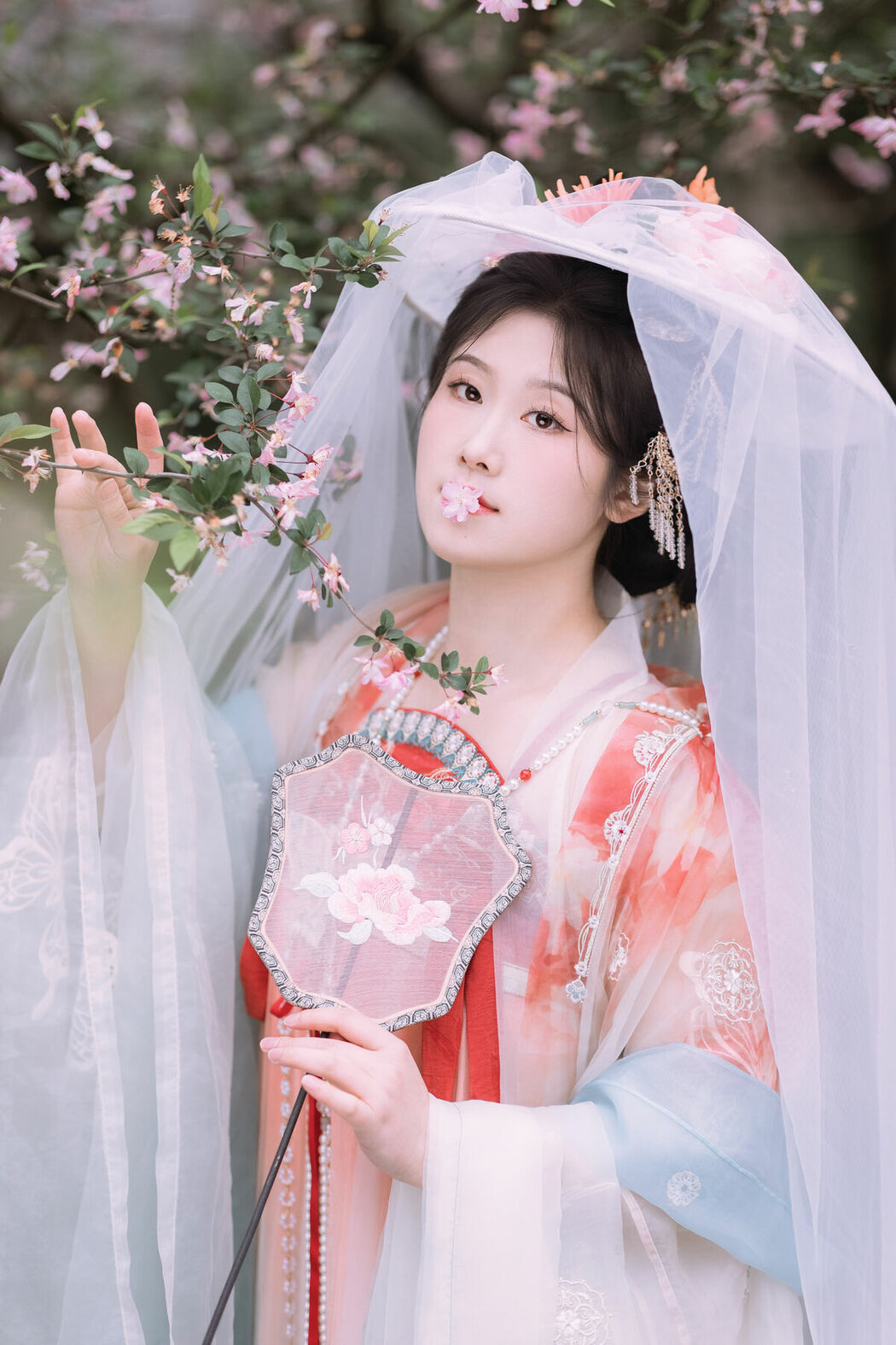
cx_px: 448
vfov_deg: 23.9
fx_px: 3173
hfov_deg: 16.1
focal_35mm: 85
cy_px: 672
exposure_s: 1/200
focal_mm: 85
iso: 200
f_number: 2
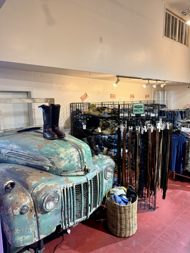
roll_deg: +0.5
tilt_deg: -8.7
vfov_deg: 71.6
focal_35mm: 24
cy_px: 126
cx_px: 95
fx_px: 176
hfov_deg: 56.8
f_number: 1.78
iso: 160
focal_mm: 6.76
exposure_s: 1/60
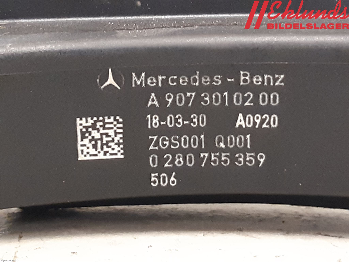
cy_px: 131
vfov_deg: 53.1
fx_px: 262
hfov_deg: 67.3
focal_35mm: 26
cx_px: 174
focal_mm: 3.93
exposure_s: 1/25
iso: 400
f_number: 1.7
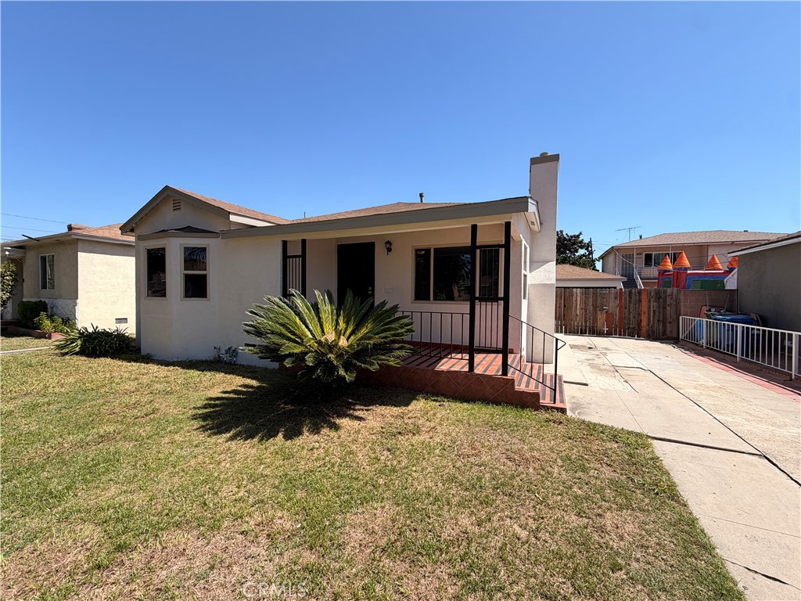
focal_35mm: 14
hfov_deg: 102.1
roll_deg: -1.3
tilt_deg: -1.8
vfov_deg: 85.7
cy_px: 300
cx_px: 400
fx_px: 324
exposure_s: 1/770
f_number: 2.2
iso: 25
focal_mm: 2.22
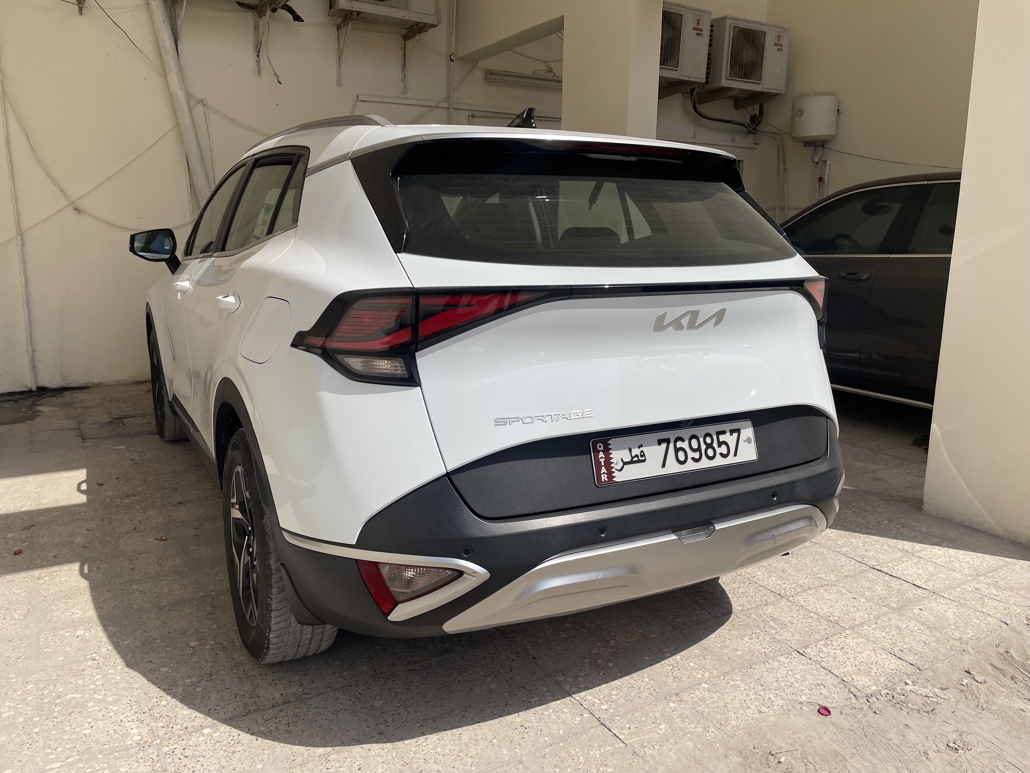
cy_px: 386
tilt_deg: -11.9
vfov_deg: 53.1
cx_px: 515
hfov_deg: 67.3
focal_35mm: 26
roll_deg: -1.0
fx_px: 774
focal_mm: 4.2
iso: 32
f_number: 1.6
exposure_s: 1/5051
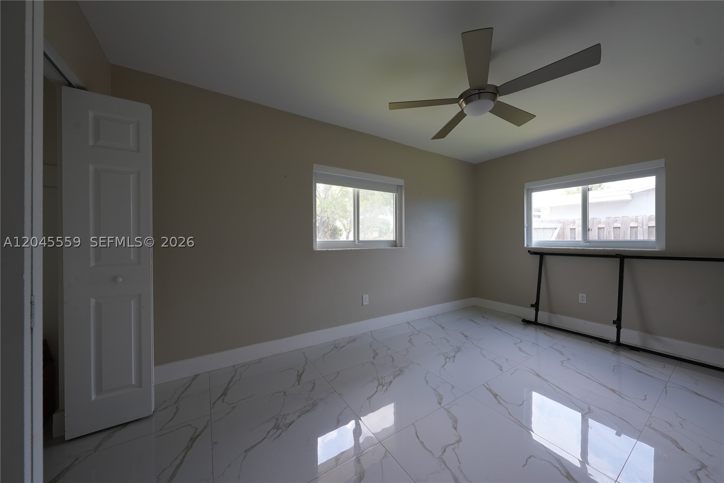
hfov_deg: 112.6
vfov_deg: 90.1
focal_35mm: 12
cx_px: 362
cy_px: 242
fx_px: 241
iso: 400
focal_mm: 12
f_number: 8
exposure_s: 1/30
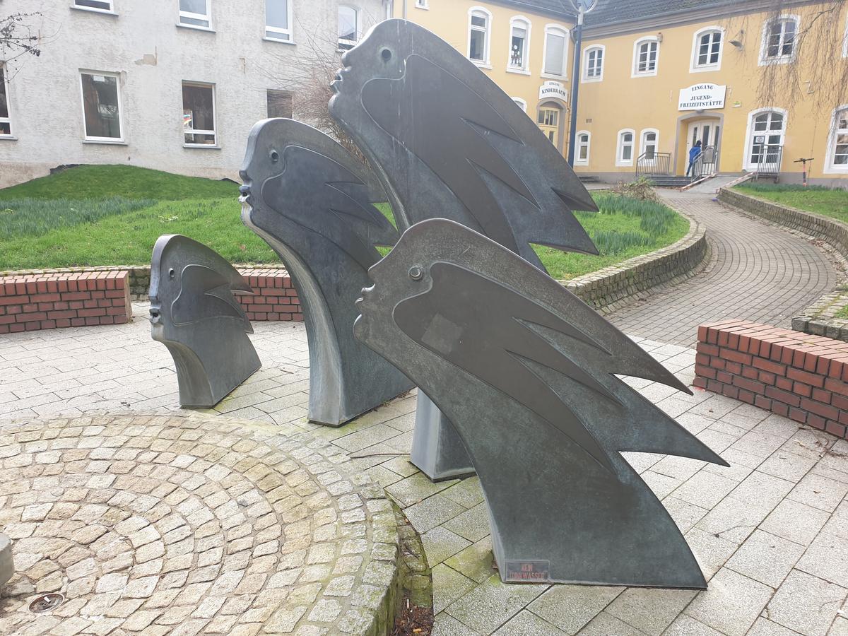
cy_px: 318
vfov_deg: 53.1
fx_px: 637
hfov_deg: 67.3
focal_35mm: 26
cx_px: 424
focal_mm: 4.3
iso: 50
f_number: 2.4
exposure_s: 1/167
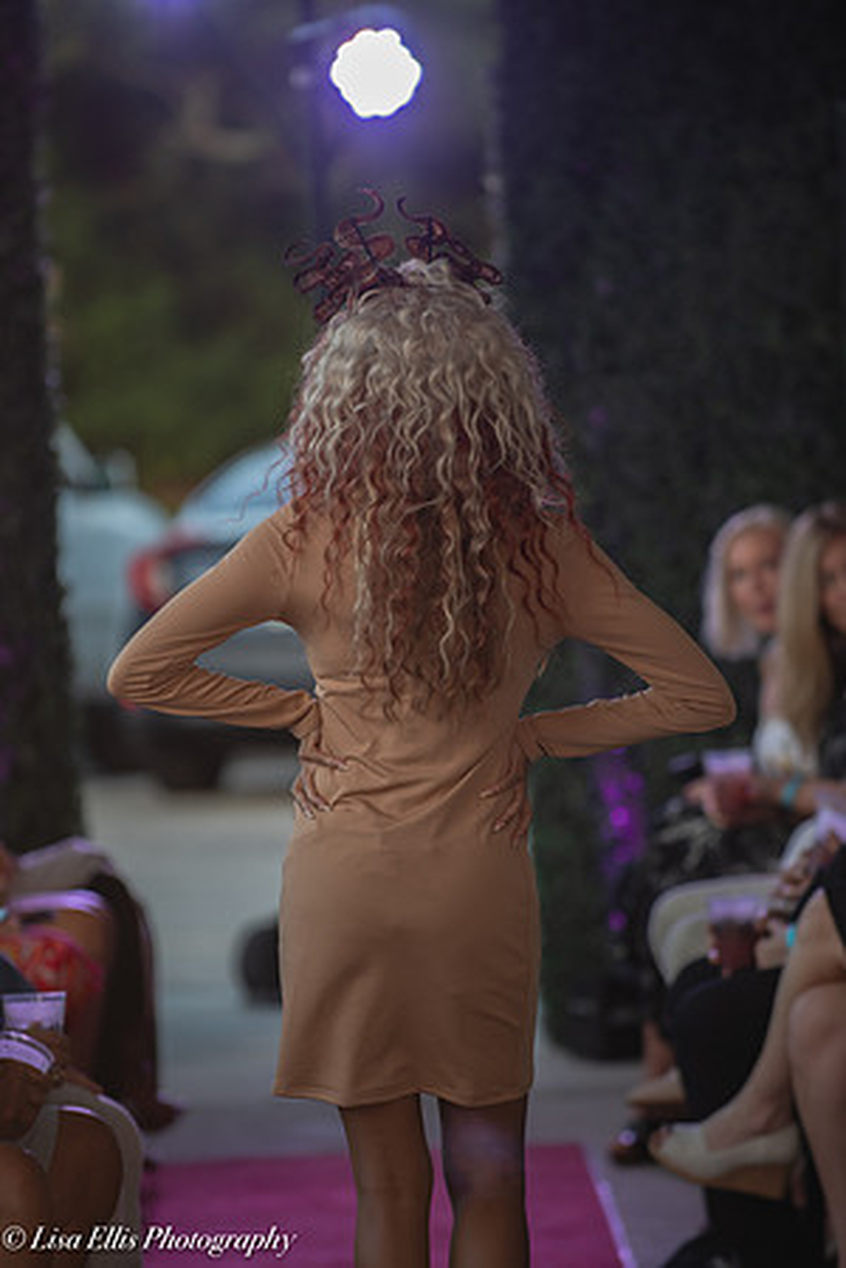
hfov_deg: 5.7
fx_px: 8459
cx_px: 423
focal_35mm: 240
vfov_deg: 8.6
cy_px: 634
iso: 400
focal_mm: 200
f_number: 4.5
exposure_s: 1/250
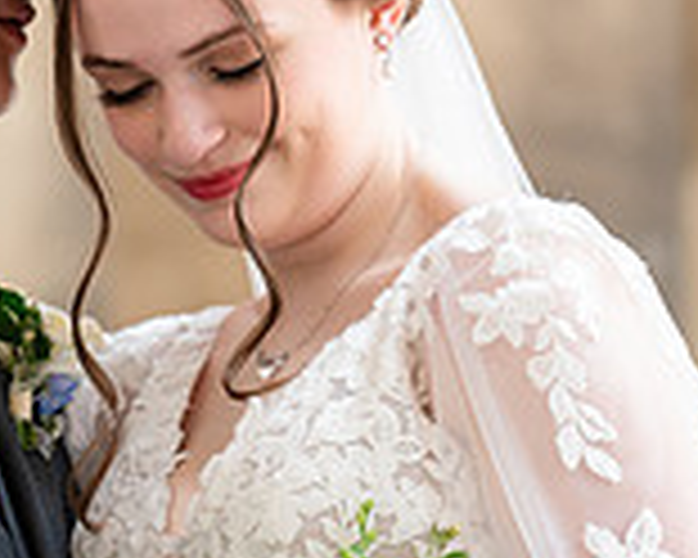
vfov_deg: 3.5
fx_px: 9048
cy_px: 202
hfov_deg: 4.4
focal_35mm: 438
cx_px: -378
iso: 640
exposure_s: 1/320
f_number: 4
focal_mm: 120
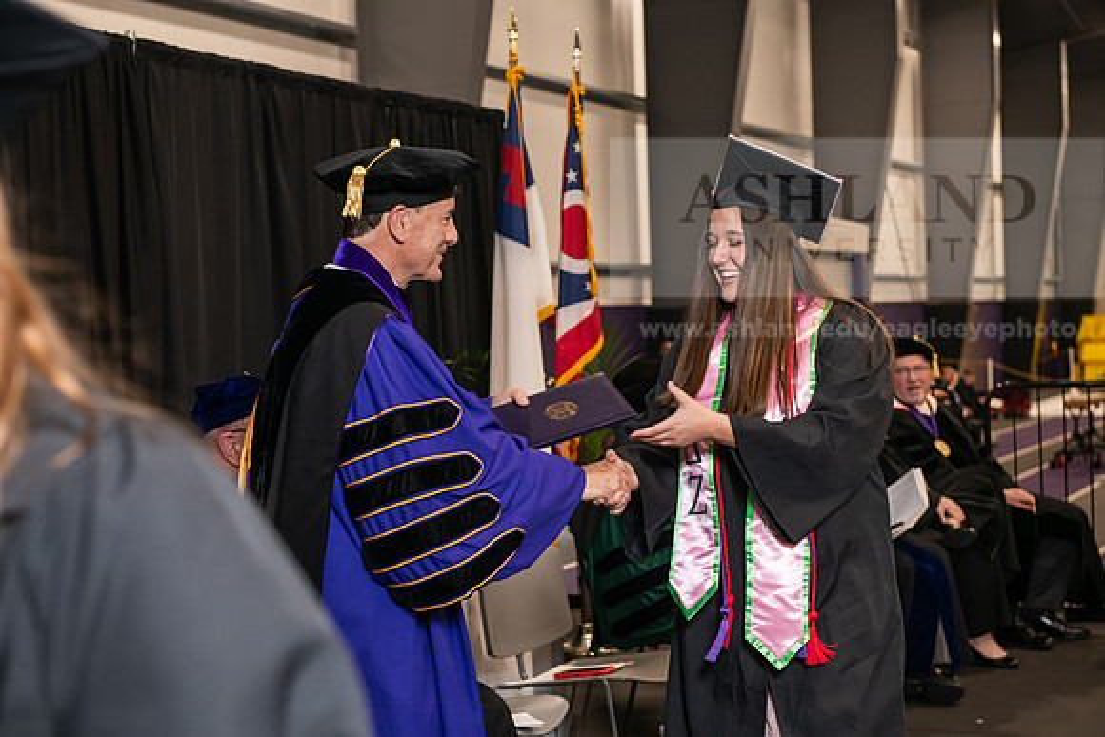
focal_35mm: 70
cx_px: 552
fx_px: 2149
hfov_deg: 28.8
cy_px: 368
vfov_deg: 19.5
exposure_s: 1/125
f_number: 5
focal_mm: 70
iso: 1600
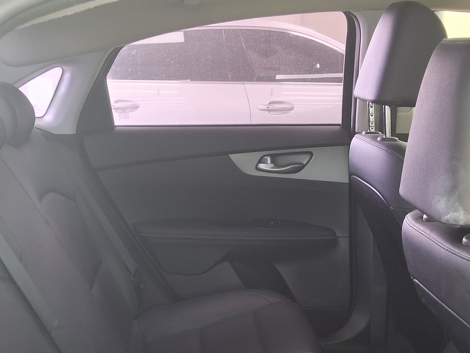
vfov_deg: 29.4
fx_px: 652
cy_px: 294
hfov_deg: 39.3
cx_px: 168
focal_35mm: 48
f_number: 1.9
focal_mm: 2.91
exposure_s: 1/40
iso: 125
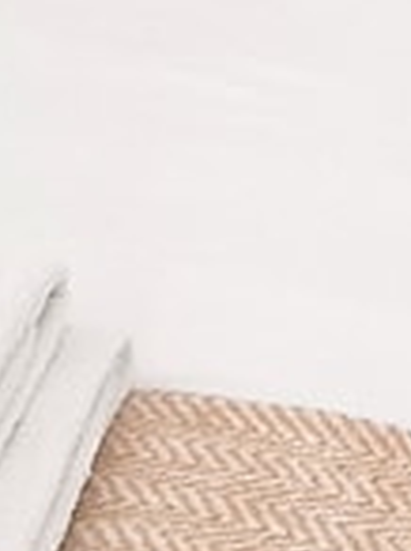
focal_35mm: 107
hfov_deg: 13.0
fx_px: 1699
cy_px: -57
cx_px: 618
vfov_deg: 17.8
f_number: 2.2
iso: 100
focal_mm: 1.74
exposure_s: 1/40
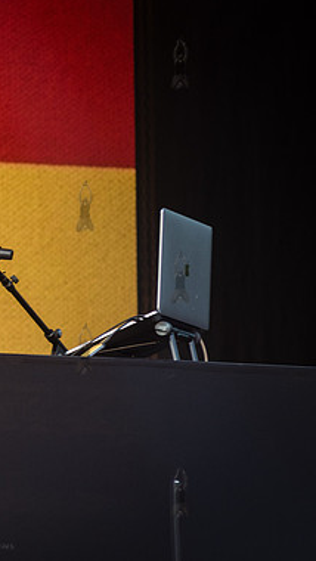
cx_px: -135
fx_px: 5477
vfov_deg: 5.9
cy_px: 277
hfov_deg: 3.3
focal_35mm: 368
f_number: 4.5
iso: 500
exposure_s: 1/320
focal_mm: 170
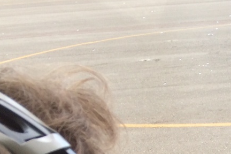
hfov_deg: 15.6
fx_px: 757
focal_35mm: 118
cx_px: 375
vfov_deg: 10.8
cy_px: 282
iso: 32
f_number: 2.2
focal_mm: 4.12
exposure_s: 1/252
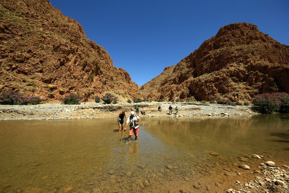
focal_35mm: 15
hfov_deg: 100.3
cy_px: 96
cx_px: 144
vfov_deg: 77.5
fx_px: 121
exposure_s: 1/180
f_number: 11
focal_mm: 10
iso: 100
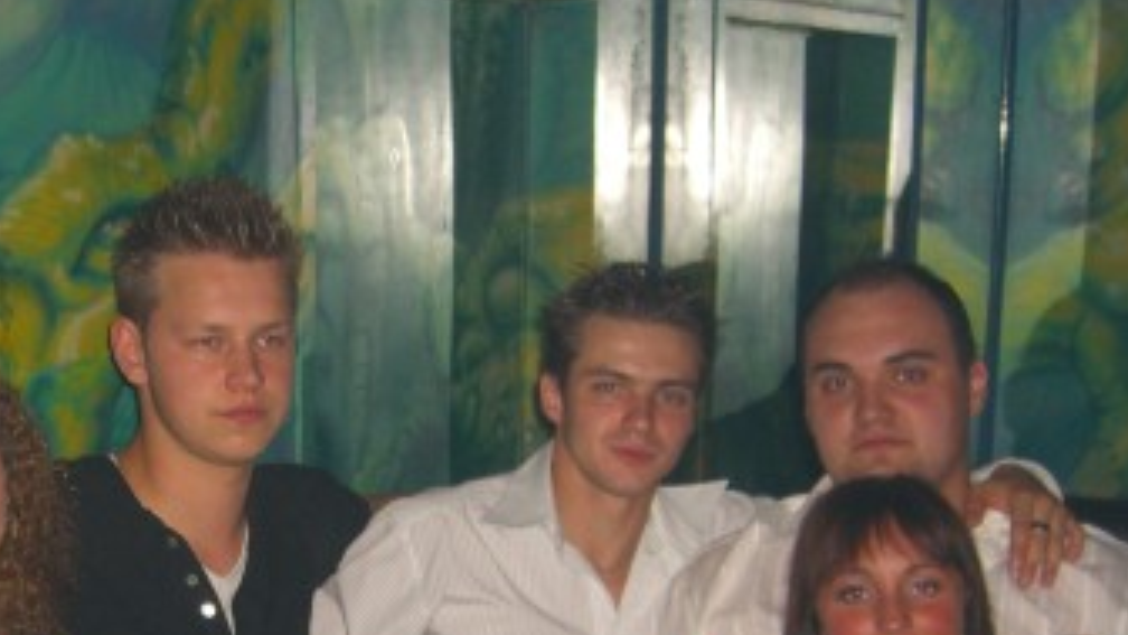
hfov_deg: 28.3
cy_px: 689
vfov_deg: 15.9
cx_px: 336
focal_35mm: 74
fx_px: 2213
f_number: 2.8
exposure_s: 1/60
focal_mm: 7.9
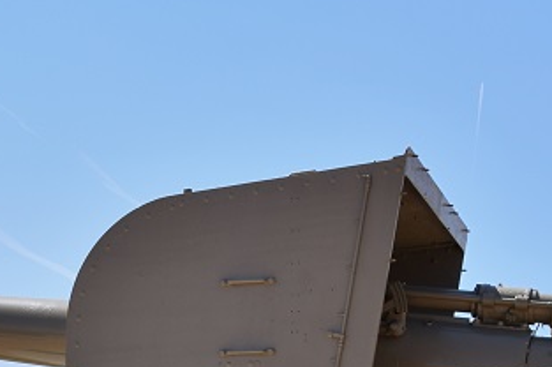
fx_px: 1761
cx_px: 95
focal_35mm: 115
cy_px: 427
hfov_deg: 17.6
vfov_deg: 11.7
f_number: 10
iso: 200
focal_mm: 24
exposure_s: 1/400
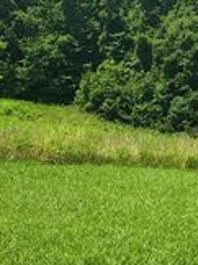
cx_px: 267
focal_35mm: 95
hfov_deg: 14.8
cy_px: 95
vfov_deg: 20.6
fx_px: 726
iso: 40
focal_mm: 5
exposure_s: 1/2671
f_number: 1.8
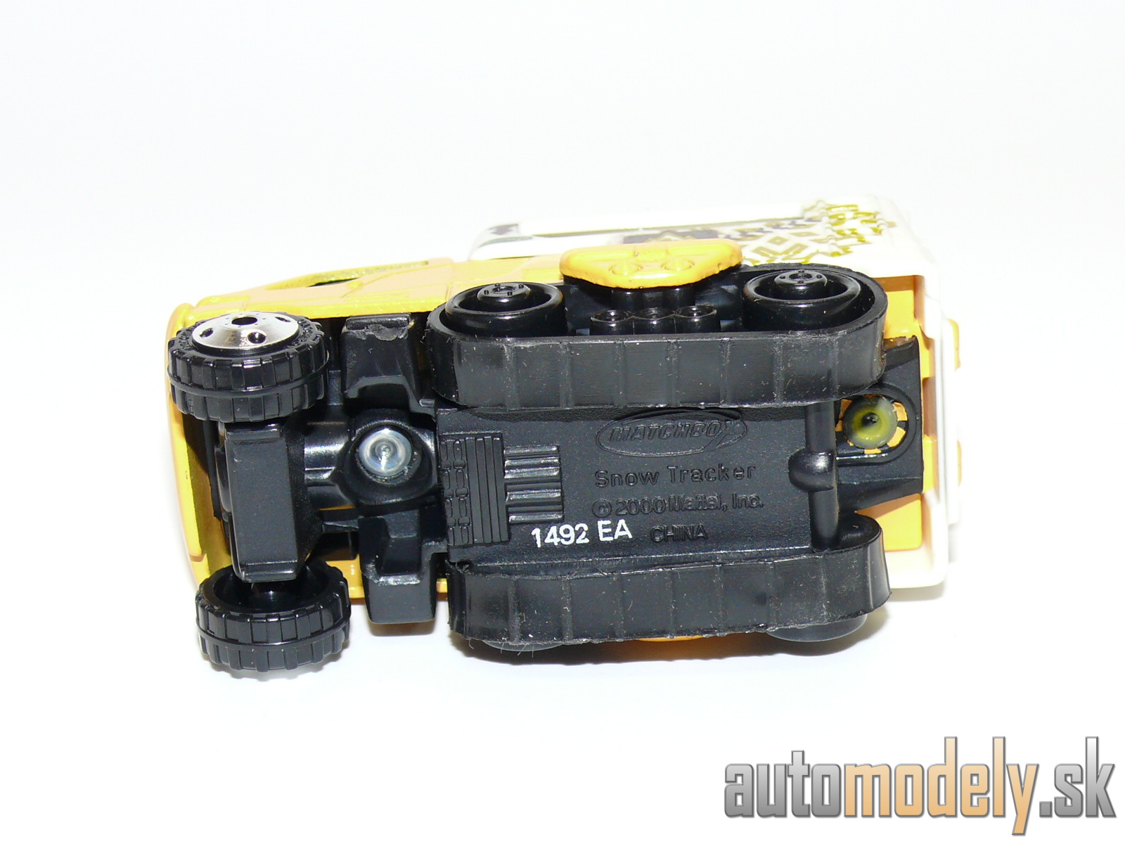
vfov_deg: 16.6
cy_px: 422
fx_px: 2892
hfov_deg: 22.0
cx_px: 562
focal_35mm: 89
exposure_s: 1/30
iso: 100
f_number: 4
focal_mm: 12.5
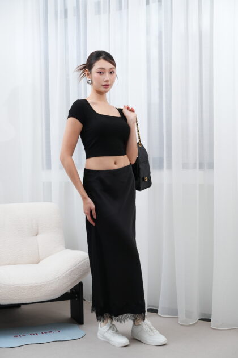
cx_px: 119
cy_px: 179
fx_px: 535
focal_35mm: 54
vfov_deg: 36.9
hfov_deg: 25.1
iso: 250
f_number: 5
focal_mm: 54
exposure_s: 1/200
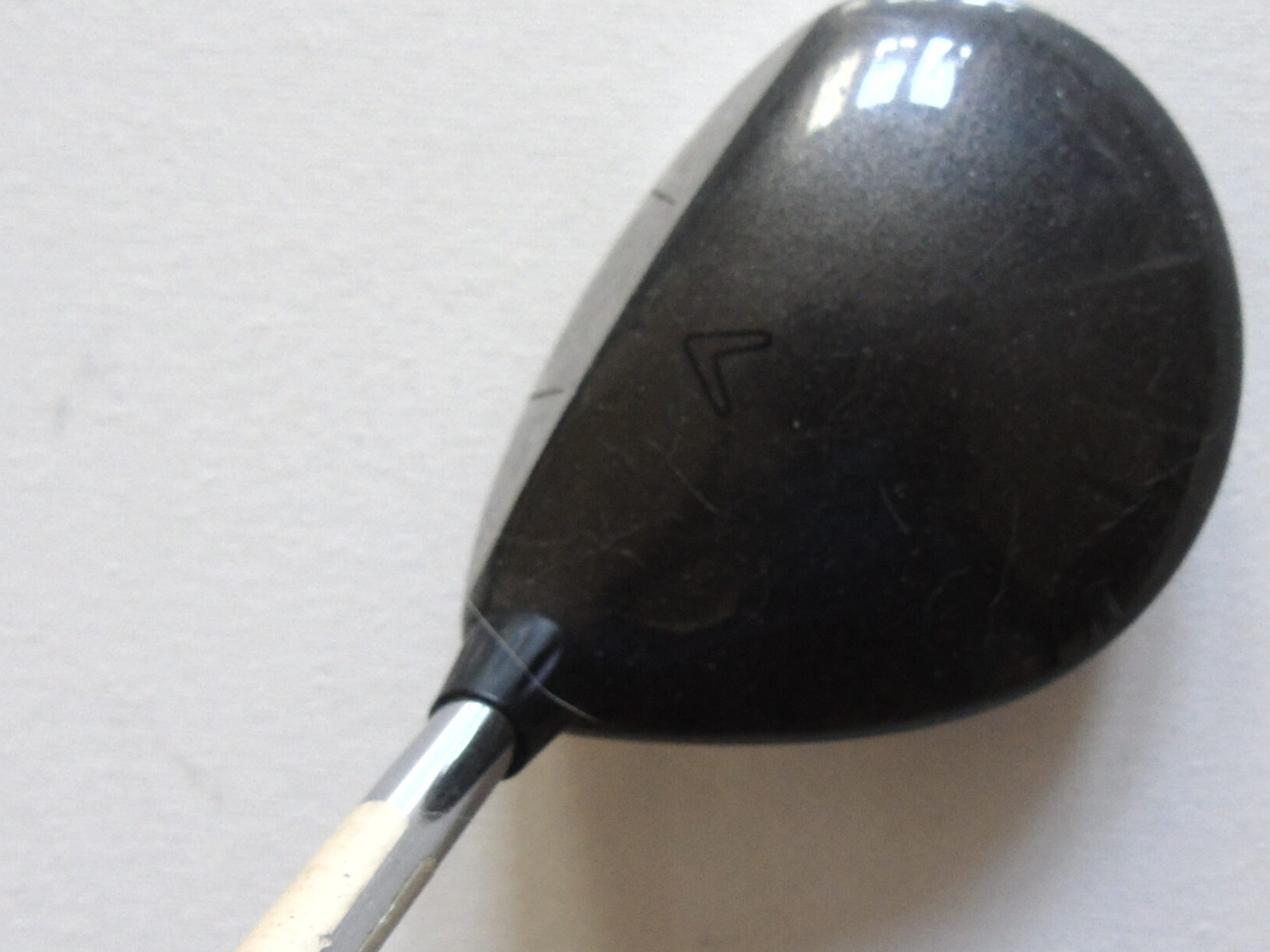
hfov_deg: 47.5
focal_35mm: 39
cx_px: 782
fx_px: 1431
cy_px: 482
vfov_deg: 36.8
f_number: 3.4
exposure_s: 1/30
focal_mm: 4.4
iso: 320
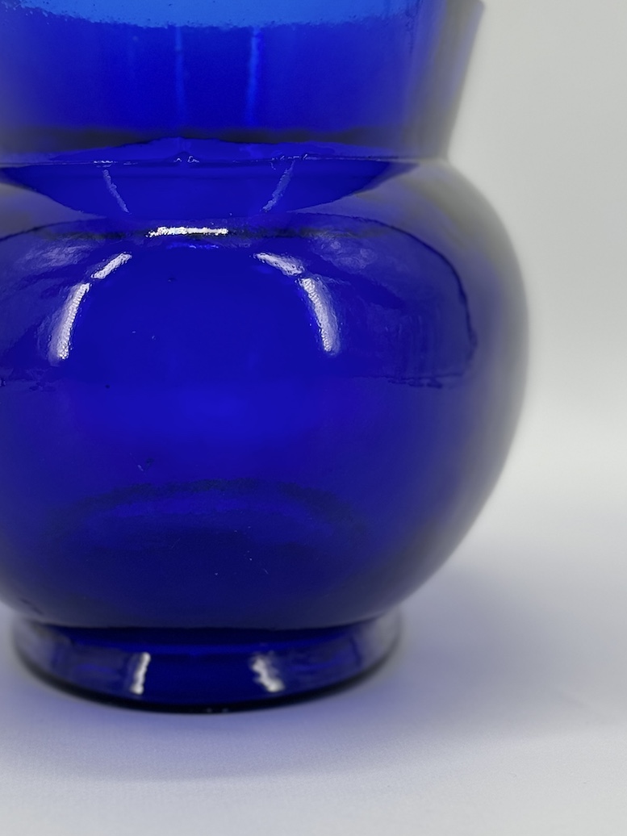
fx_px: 2149
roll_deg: -0.4
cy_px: 258
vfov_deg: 21.9
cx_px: 194
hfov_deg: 16.5
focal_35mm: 89
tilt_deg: -0.9
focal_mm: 6.86
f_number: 1.78
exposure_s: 1/715
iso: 64
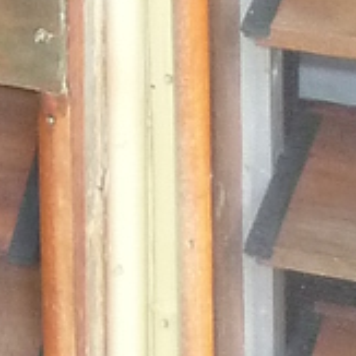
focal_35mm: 217
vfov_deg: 7.0
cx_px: -85
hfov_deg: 8.0
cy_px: -802
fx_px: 2525
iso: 200
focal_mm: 4.1
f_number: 3.3
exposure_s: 1/30
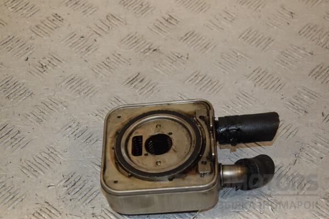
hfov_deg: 26.0
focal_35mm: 78
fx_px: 713
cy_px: 110
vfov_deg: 17.5
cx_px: 164
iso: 800
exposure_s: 1/200
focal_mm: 52
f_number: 6.3
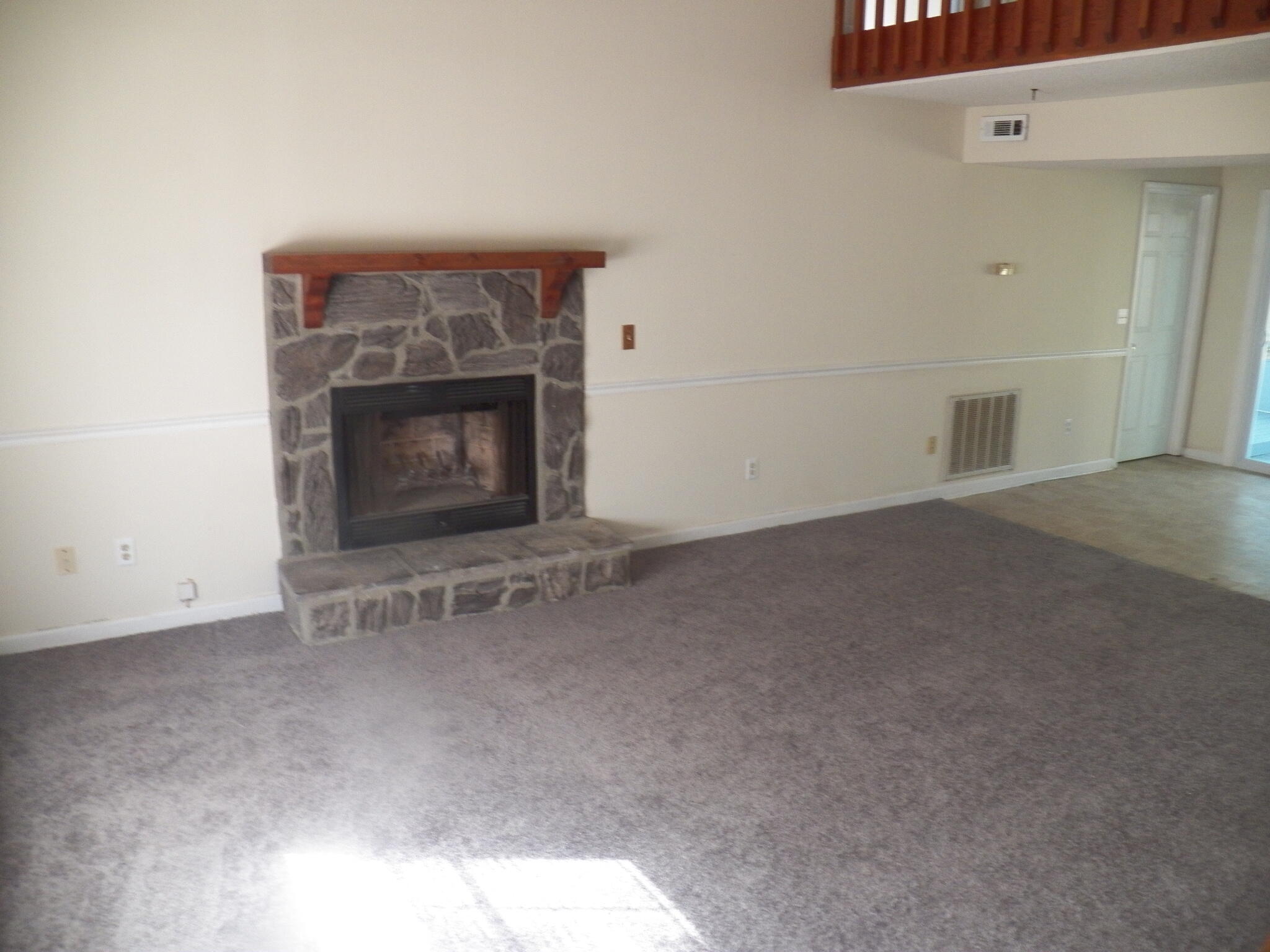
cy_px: 476
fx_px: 1027
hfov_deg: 63.4
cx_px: 635
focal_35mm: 28
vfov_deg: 49.7
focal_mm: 4.9
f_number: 2.8
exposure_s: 1/30
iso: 200
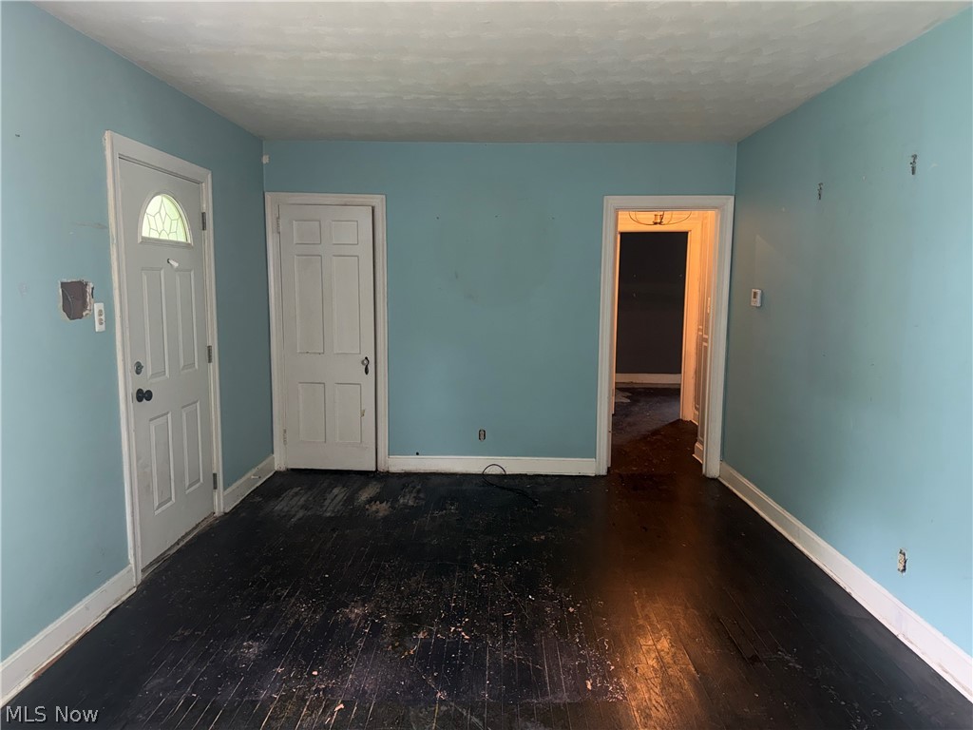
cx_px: 486
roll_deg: -0.4
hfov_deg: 71.6
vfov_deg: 56.8
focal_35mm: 24
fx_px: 675
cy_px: 365
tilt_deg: -6.5
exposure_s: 1/13
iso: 160
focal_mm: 6.76
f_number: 1.78
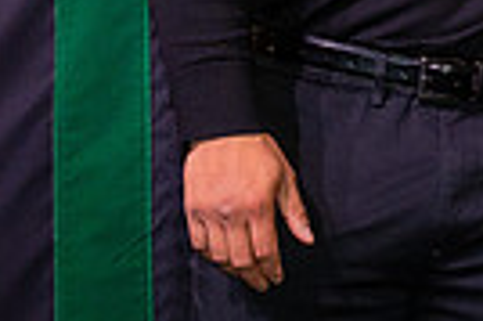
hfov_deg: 7.6
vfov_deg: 5.0
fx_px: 3618
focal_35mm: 270
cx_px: 629
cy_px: -149
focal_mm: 48
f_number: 5.6
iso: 1250
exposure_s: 1/160
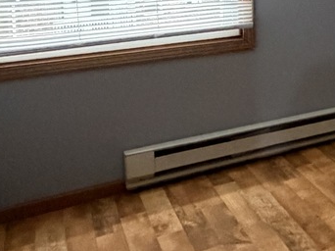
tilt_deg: -3.8
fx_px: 571
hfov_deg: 24.9
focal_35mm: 59
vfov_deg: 23.3
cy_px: -25
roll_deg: +0.4
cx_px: 505
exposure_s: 1/60
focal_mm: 2.22
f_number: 2.2
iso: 800
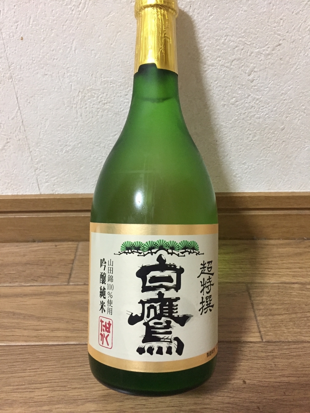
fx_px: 346
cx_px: 155
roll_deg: +1.7
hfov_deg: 48.2
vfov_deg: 61.7
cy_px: 206
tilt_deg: -34.9
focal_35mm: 29
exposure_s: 1/25
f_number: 2.2
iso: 250
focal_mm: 4.15
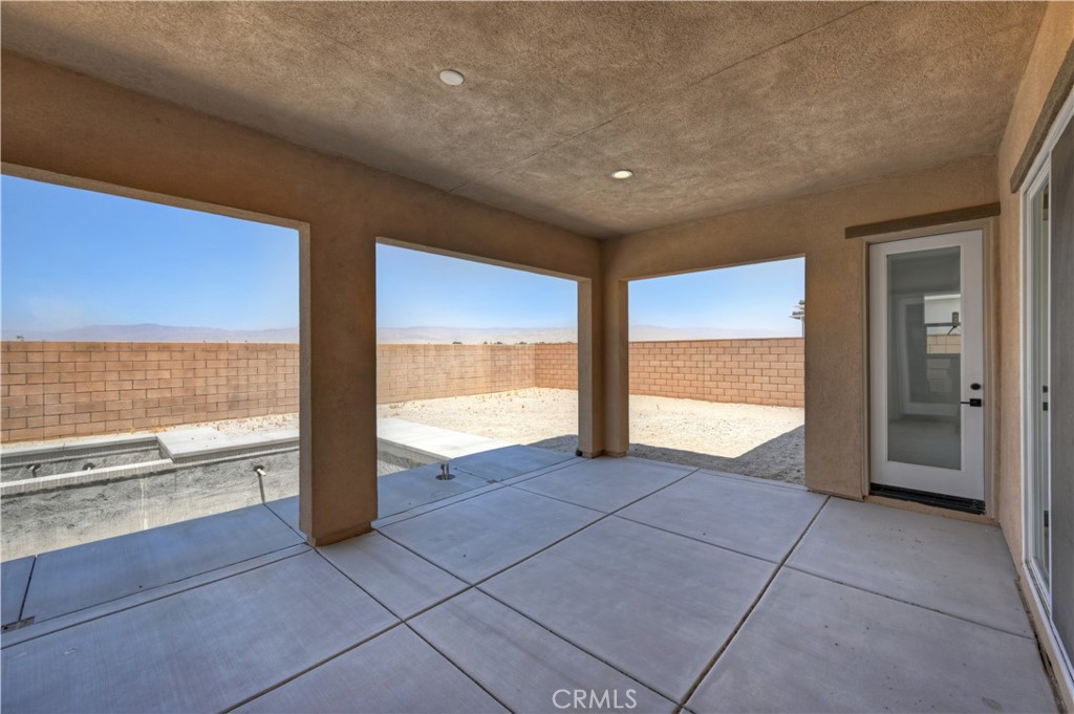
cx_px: 537
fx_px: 417
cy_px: 357
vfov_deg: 81.1
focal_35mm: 14
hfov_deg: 104.3
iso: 100
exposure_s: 1/1000
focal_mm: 14
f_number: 8
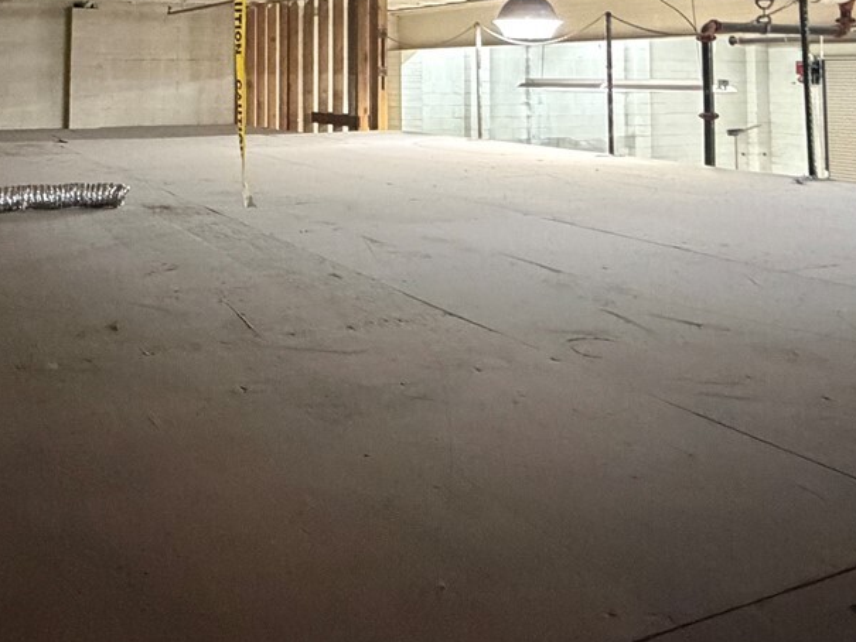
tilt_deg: +3.1
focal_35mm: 37
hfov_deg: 49.5
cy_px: 13
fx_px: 915
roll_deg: +0.1
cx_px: 308
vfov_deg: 35.3
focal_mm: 2.22
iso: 1000
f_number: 2.2
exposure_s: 1/40
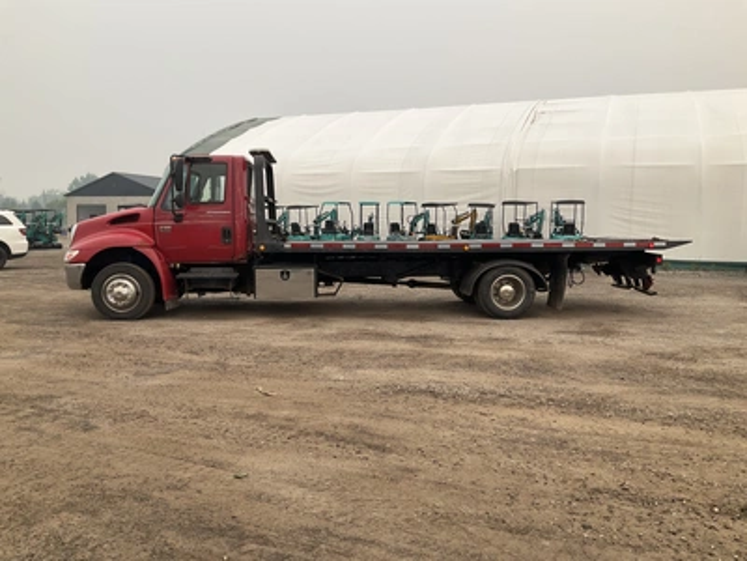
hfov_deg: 61.7
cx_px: 374
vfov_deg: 48.2
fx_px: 626
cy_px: 280
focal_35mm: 29
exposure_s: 1/540
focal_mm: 3
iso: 25
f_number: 1.8
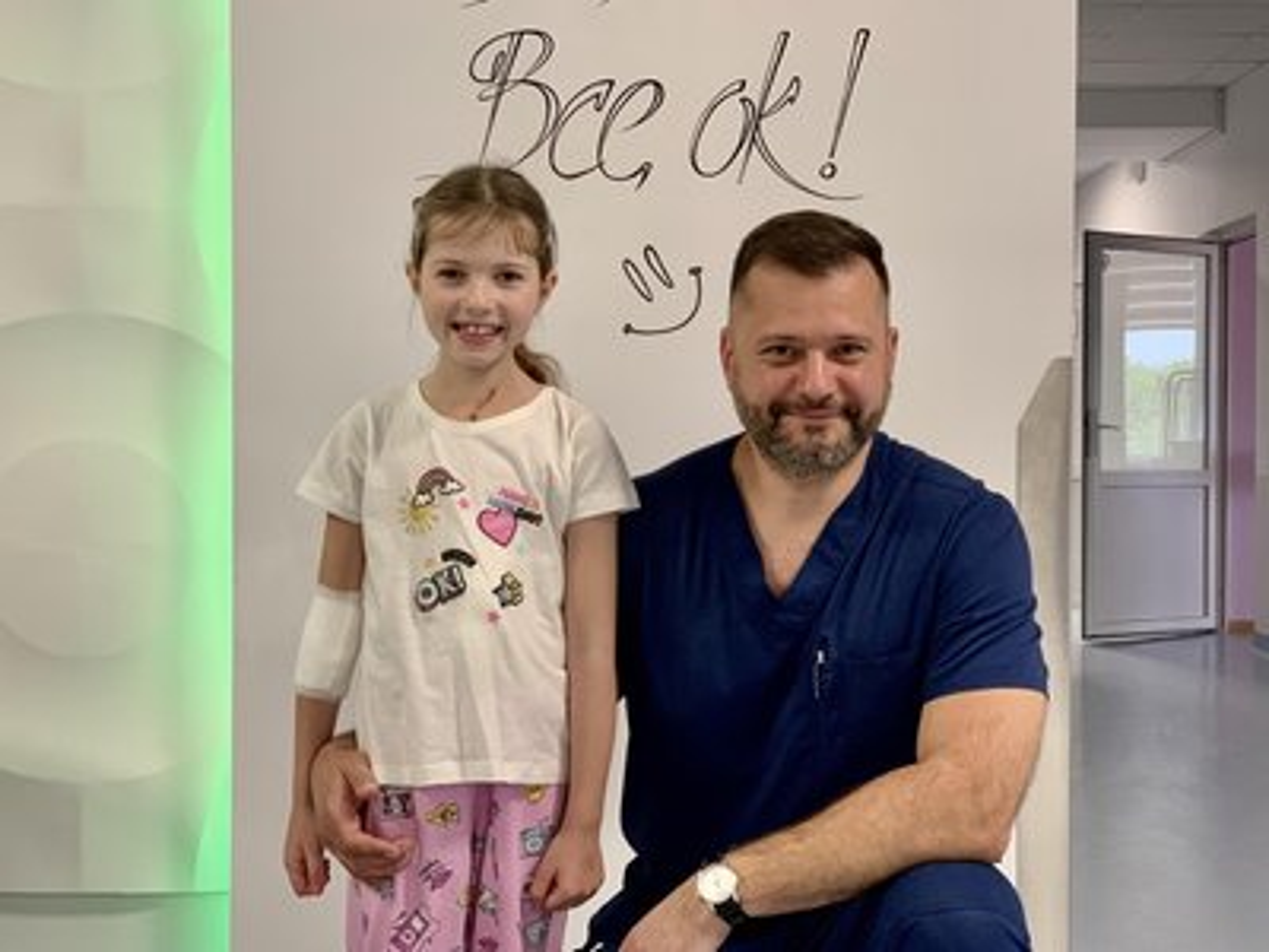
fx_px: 1906
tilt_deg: -0.4
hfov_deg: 36.8
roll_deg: -0.8
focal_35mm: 52
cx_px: 634
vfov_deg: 28.0
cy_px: 476
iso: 200
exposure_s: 1/50
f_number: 2.4
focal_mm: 6
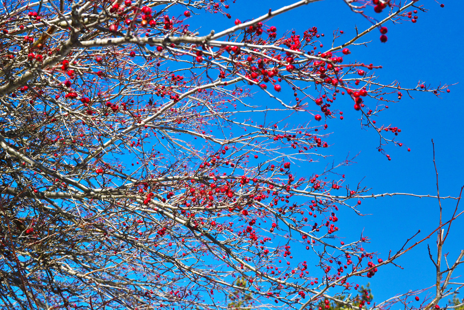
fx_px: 657
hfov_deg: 38.9
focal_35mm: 51
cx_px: 232
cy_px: 155
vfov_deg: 26.5
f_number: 10
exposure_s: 1/2500
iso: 320
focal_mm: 34
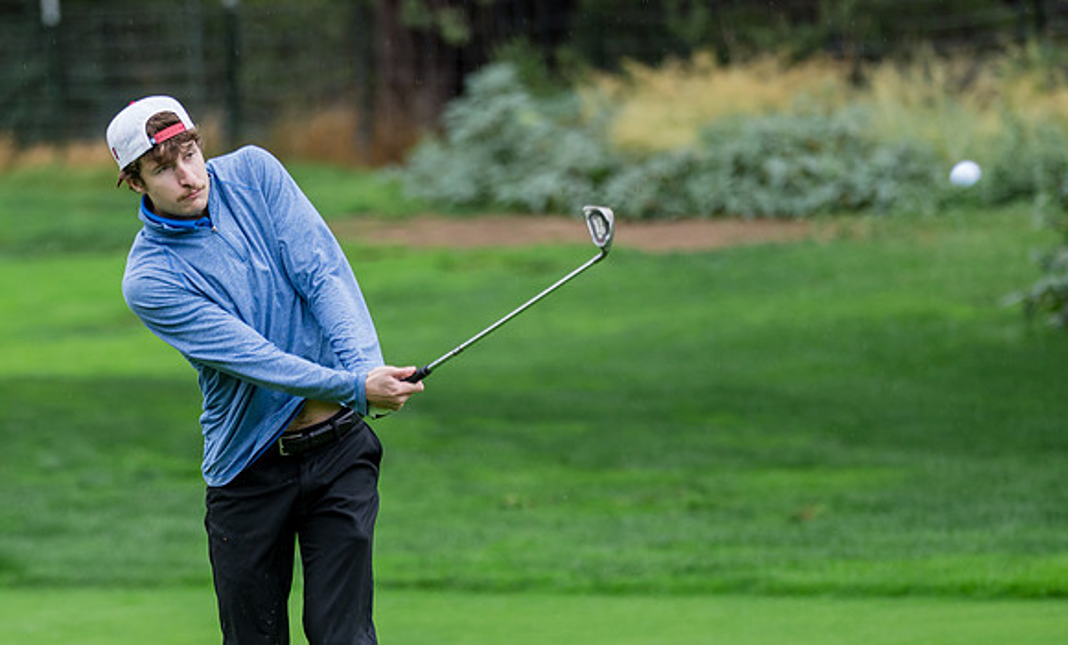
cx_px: 150
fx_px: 11798
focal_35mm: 409
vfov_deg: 3.1
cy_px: 442
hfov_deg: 5.2
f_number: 2.8
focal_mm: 200
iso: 500
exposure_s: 1/640
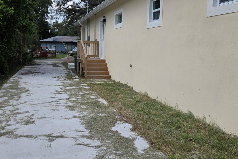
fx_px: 238
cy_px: 70
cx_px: 109
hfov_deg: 53.1
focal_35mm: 36
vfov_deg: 36.8
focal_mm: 5.4
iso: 25
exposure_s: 1/1946
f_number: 1.8
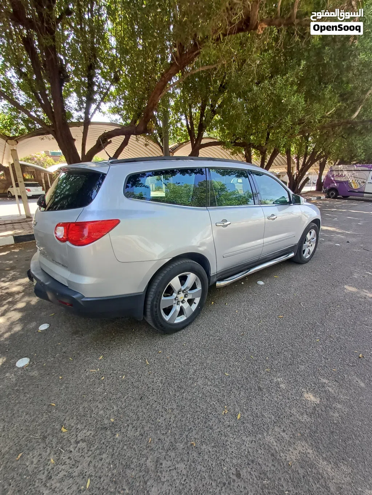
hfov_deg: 78.1
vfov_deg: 94.5
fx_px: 229
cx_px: 186
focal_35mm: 16
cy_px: 248
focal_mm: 1.64
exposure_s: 1/100
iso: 50
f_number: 2.2
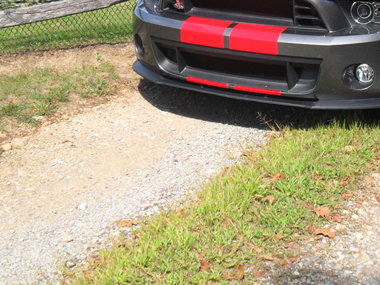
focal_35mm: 73
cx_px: 322
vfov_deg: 19.7
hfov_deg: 26.0
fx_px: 801
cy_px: 15
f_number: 8.9
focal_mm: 6.2
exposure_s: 1/90
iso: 100
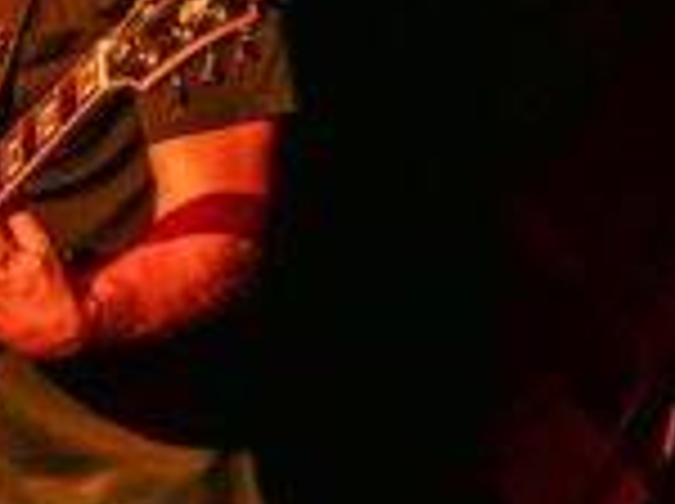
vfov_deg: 2.2
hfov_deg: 3.0
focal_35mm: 662
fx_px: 12888
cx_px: -63
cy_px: -104
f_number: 6.3
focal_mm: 124
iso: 1600
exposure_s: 1/20
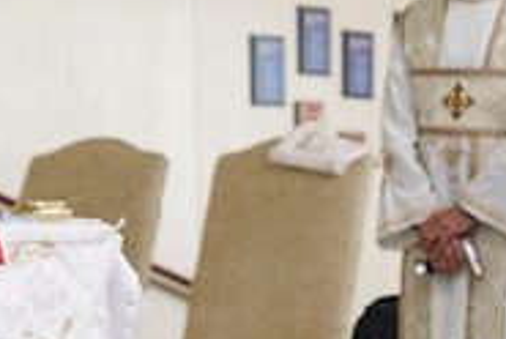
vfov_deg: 6.3
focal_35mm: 219
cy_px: 345
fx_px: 3083
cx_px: 739
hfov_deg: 9.2
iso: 1600
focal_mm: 67
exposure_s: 1/125
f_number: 3.5
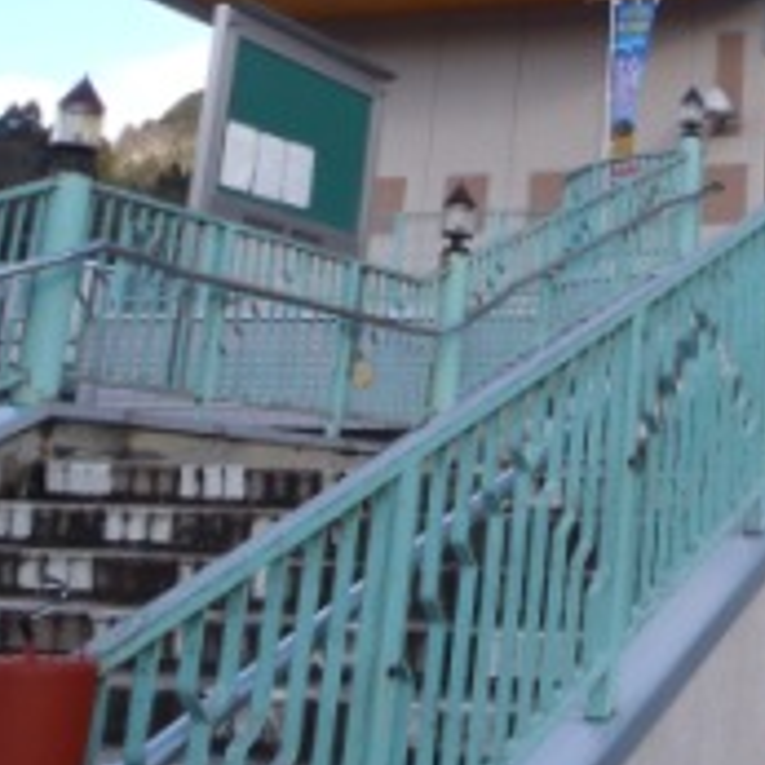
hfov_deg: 24.5
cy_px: 71
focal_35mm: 64
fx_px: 1600
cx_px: 902
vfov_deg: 26.0
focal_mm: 5
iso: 80
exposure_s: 1/200
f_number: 3.9
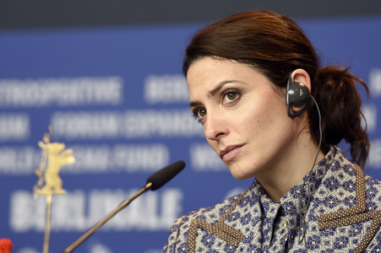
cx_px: 190
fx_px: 2776
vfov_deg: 5.2
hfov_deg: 7.9
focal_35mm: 262
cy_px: 126
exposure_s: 1/320
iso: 640
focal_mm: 175
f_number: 3.2
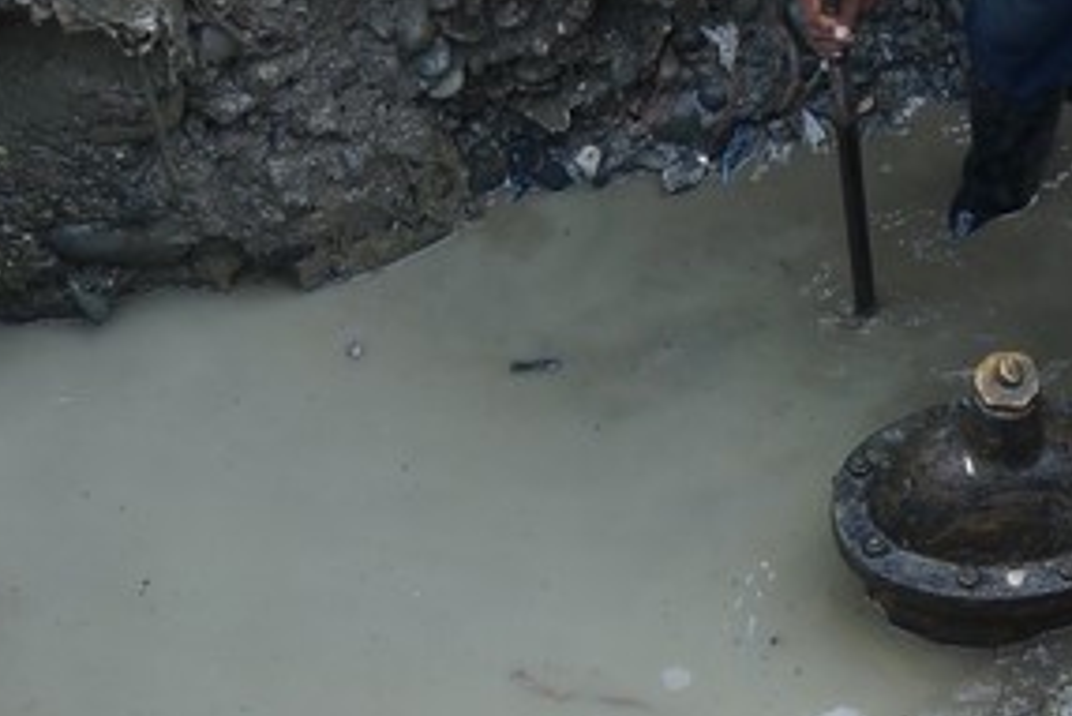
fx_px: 3247
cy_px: 306
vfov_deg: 12.6
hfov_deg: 18.4
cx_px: 1020
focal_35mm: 109
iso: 400
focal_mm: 26
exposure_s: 1/400
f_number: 4
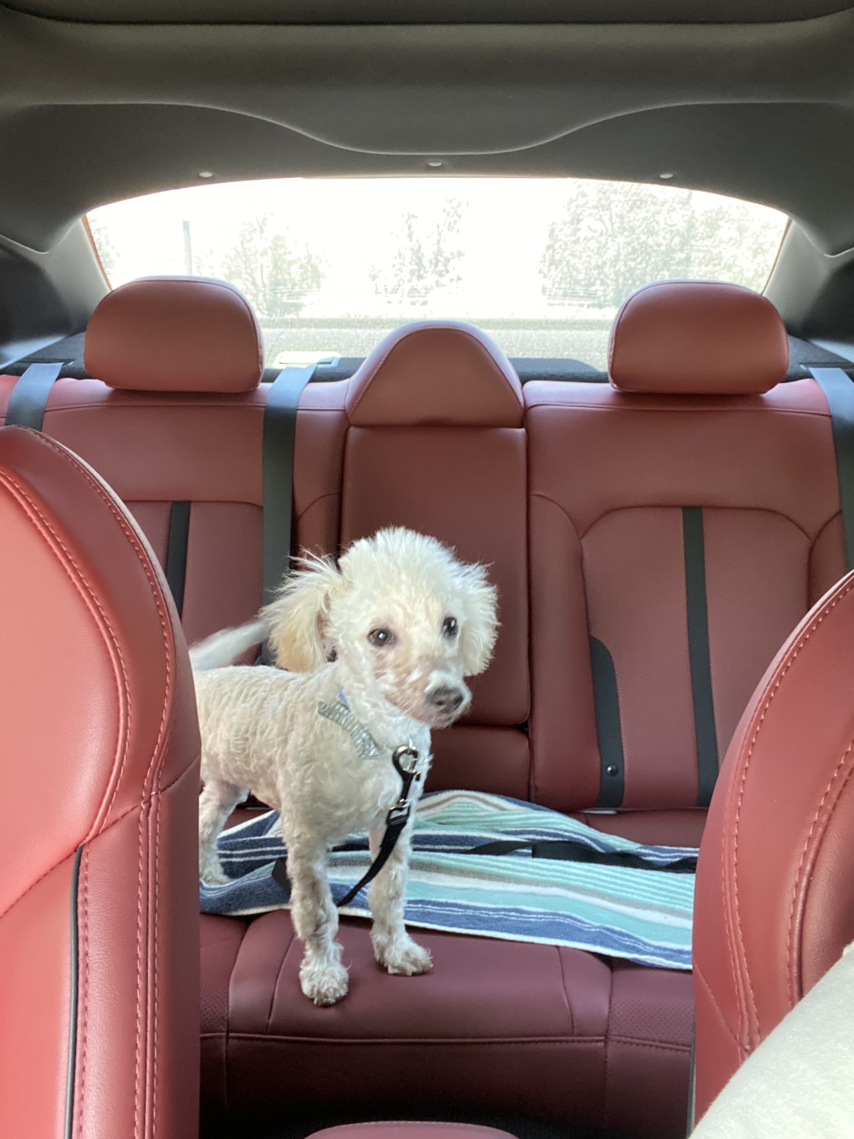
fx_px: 987
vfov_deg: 60.0
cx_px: 427
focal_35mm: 30
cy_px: 570
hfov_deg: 46.8
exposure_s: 1/30
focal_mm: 2.71
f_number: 2.2
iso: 500
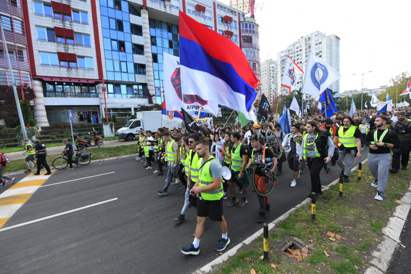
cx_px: 206
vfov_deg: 81.2
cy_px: 137
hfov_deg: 104.2
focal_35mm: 14
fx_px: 160
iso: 800
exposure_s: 1/1000
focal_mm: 14
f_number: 5
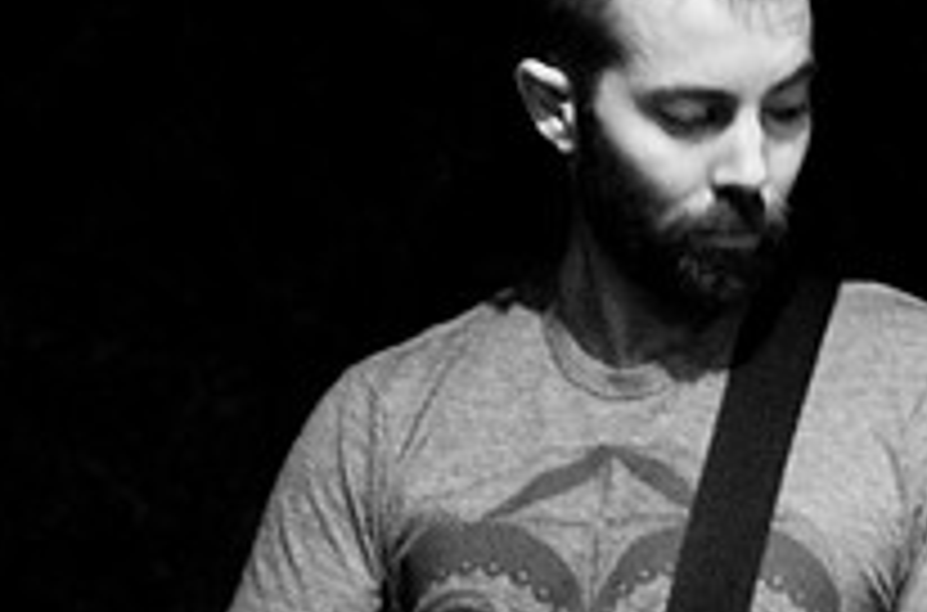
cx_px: 554
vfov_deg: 10.7
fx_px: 3260
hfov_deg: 16.2
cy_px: 506
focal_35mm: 127
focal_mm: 30
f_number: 1.4
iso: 1000
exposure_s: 1/13
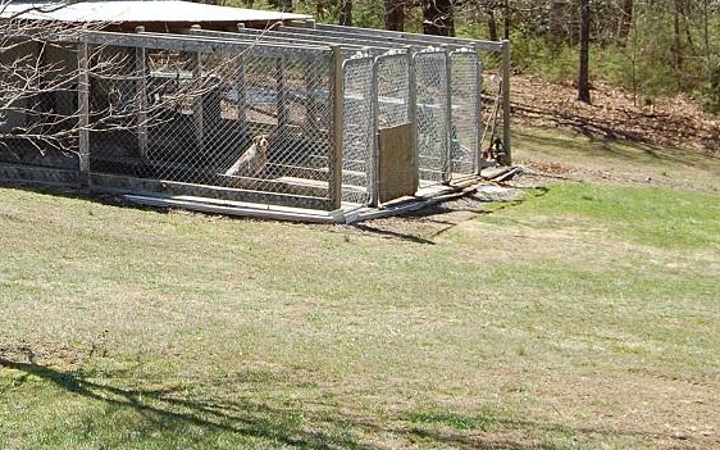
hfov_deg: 20.6
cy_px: -19
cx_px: 13
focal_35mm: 98
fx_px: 1923
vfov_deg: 13.1
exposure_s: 1/250
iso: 200
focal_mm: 32
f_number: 8
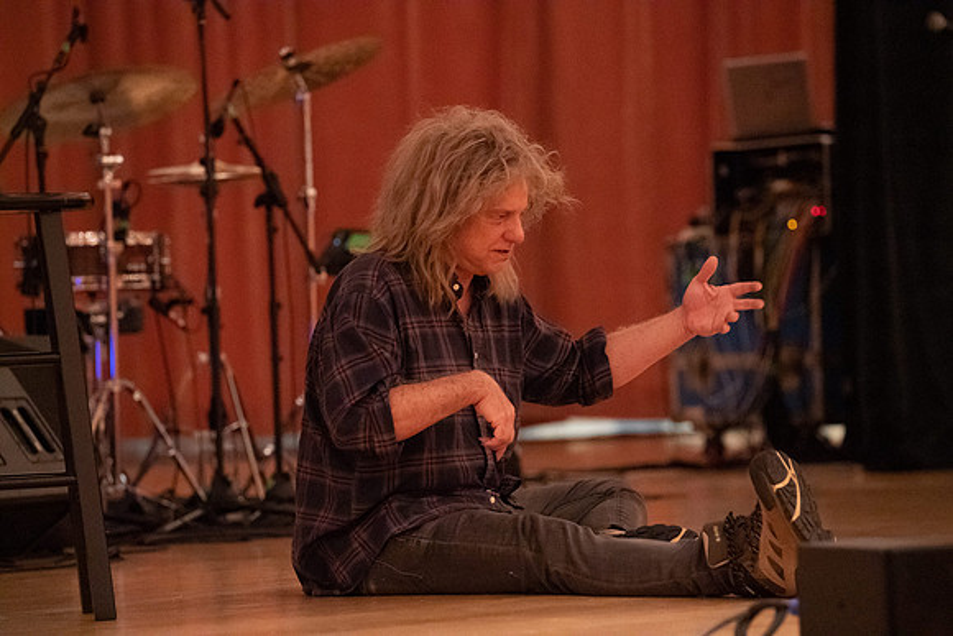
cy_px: 318
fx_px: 5295
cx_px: 476
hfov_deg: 10.3
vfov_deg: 6.9
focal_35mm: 200
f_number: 4.5
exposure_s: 1/160
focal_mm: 200
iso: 20000
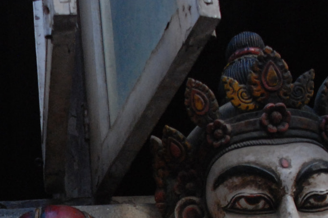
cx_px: -90
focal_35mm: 127
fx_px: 1157
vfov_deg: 10.6
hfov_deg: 15.4
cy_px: 251
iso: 1000
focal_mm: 28
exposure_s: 1/200
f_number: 7.1
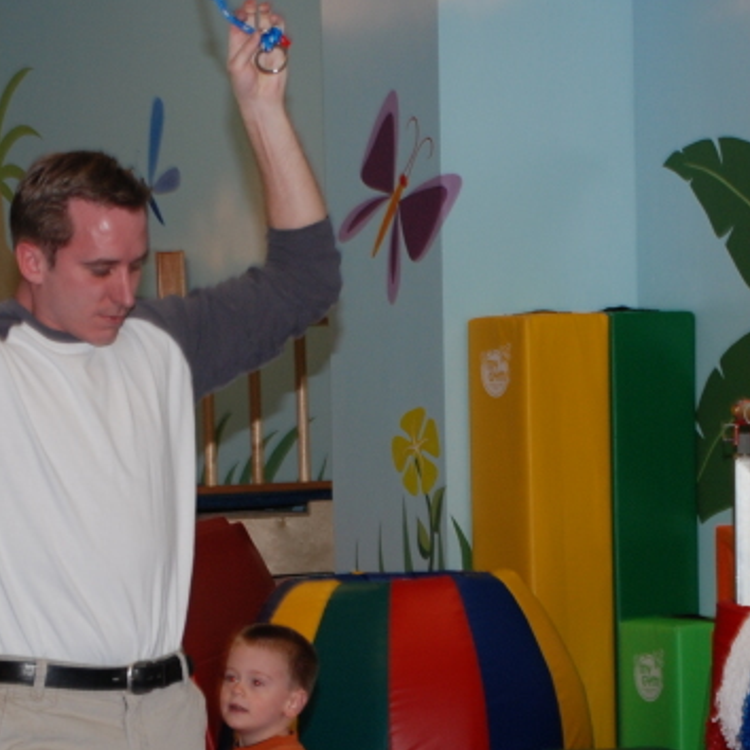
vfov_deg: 9.8
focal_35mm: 177
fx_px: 4339
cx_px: 227
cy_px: 632
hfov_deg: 9.9
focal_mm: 48
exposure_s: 1/60
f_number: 4.8
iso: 250
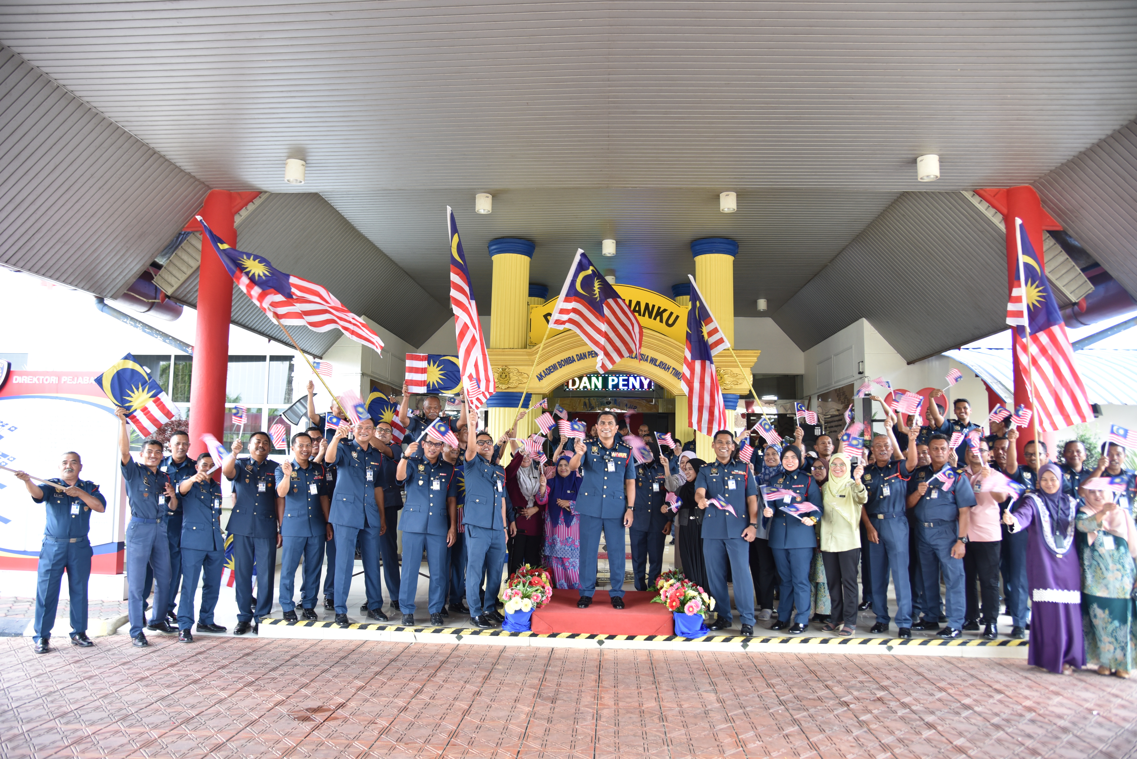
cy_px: 380
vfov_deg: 27.0
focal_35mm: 50
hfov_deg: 39.6
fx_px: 1580
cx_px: 568
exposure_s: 1/80
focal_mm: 50
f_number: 4
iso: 640
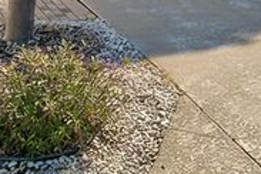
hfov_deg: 29.9
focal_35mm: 63
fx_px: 457
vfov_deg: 19.8
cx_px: 255
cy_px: -54
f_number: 11
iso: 100
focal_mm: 12
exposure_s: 1/250
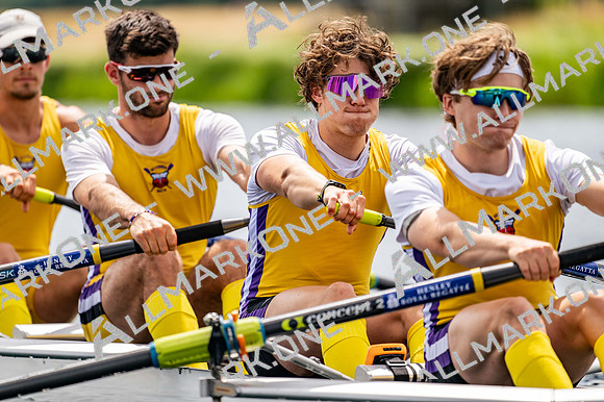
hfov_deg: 5.2
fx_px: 6709
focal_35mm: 400
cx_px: 302
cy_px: 201
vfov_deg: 3.4
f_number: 4.5
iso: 250
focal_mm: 400
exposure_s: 1/2500
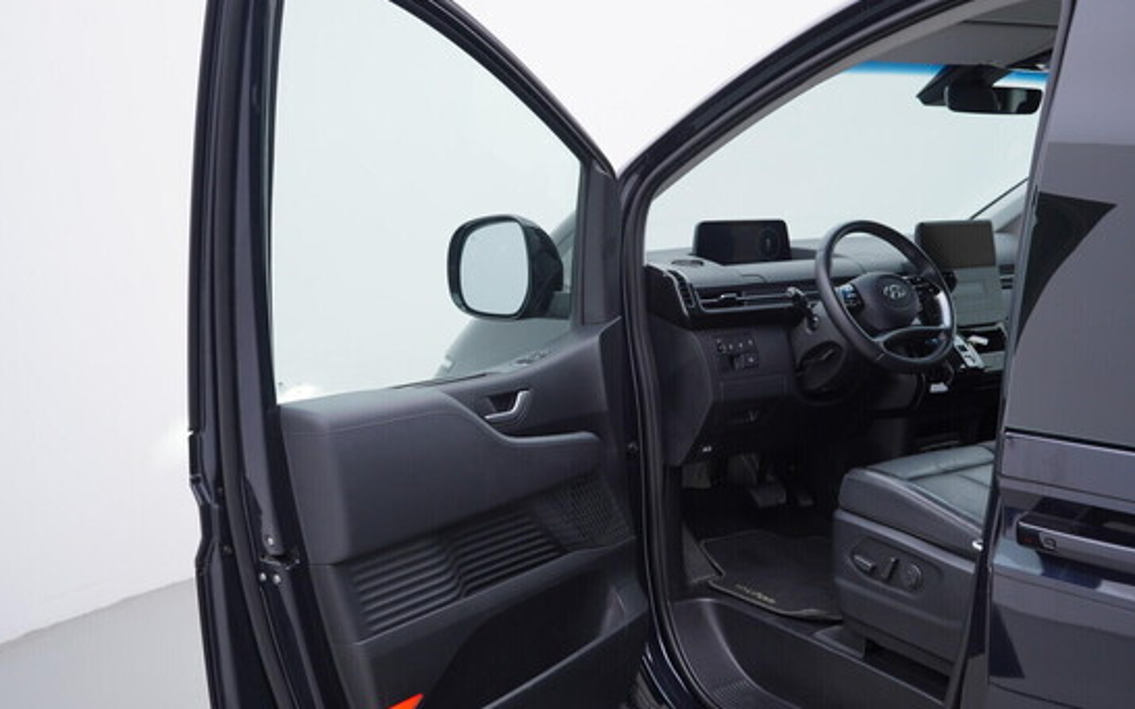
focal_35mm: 37
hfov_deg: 52.8
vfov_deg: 34.4
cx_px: 565
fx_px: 1144
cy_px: 359
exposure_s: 1/60
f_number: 3.5
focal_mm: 24
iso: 125
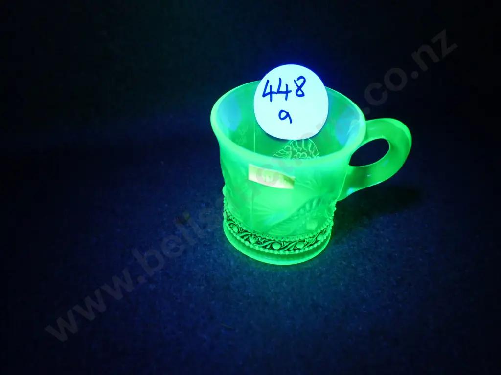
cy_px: 188
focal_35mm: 36
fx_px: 521
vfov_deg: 39.7
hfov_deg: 51.4
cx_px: 250
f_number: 4
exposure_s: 1/40
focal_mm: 18
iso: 3200
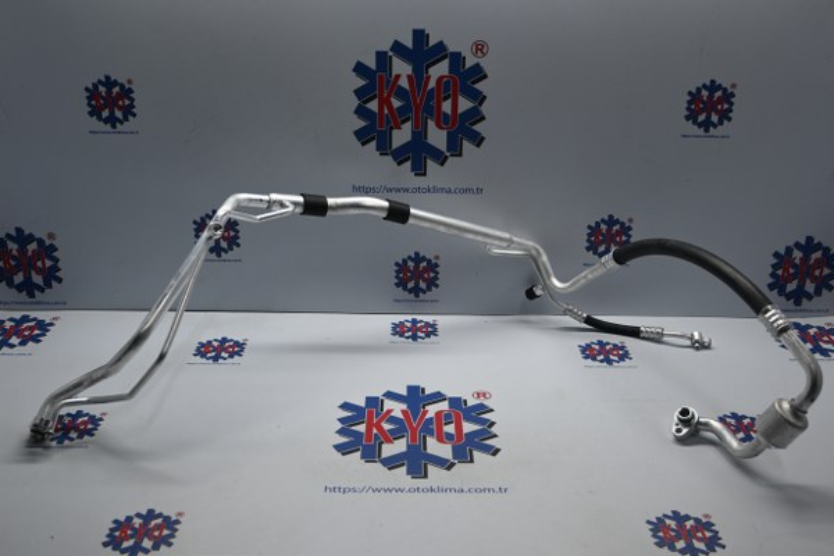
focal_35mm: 39
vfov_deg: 34.2
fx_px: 903
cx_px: 417
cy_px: 278
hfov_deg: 49.6
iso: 100
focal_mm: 26
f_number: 4.5
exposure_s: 1/40
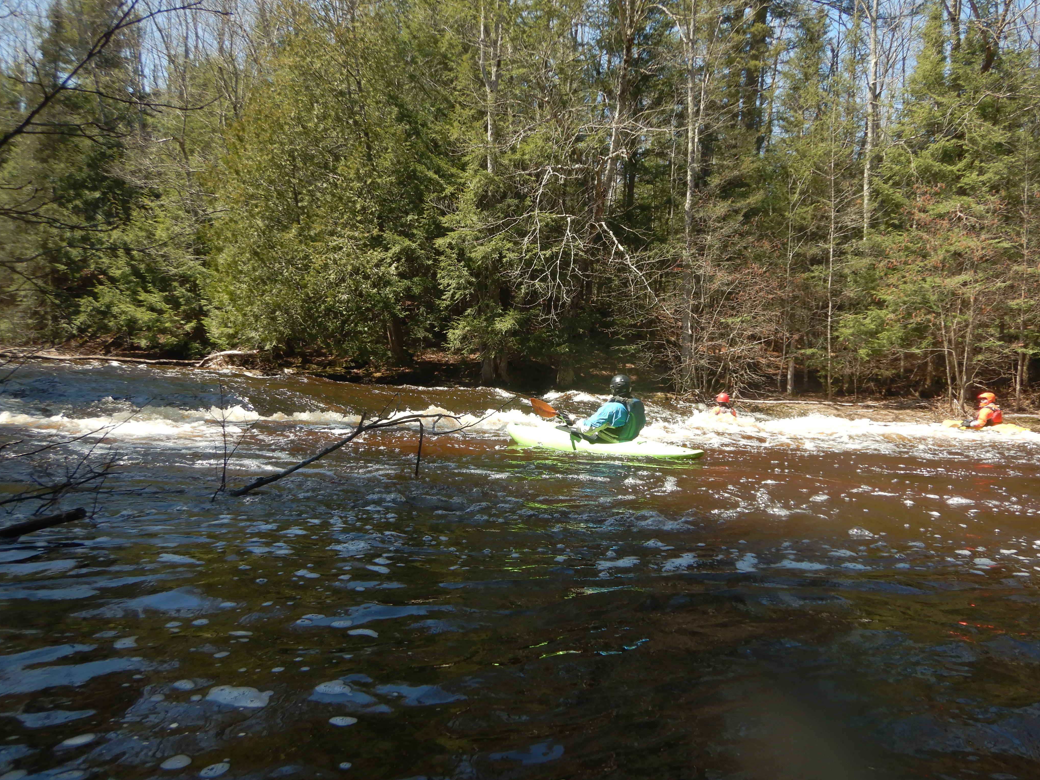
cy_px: 405
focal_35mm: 27
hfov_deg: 65.1
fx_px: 811
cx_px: 578
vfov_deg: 51.3
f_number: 2.8
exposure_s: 1/640
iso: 125
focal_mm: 4.3
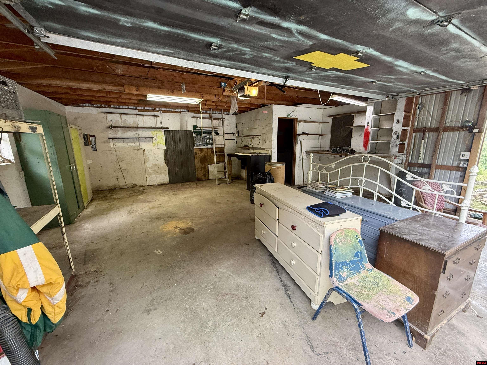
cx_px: 244
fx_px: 197
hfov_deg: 102.1
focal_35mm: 14
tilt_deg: -11.8
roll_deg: +0.2
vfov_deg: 85.7
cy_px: 182
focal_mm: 2.22
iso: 320
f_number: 2.2
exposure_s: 1/120
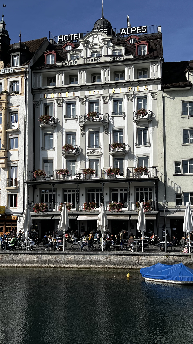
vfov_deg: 52.8
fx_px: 346
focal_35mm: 38
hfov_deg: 31.2
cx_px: 96
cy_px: 172
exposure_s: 1/6579
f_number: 1.5
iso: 50
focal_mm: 5.7
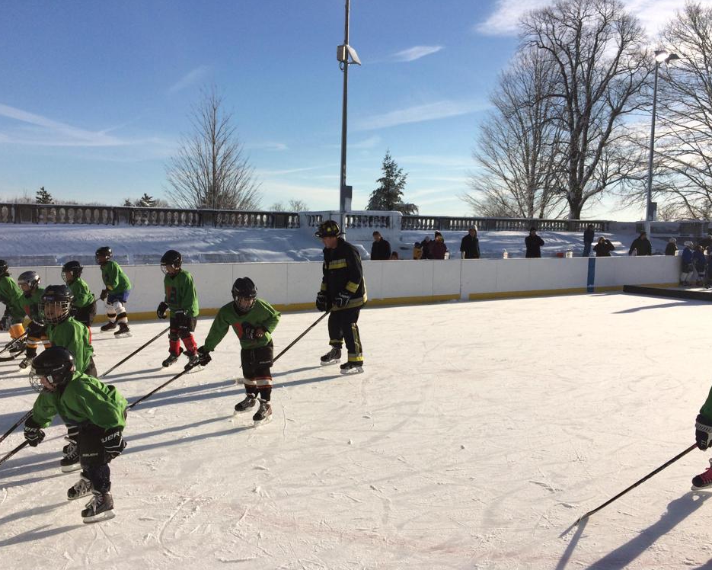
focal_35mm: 31
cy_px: 290
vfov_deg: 47.1
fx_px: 653
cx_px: 337
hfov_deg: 57.1
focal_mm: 4.15
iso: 32
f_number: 2.2
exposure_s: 1/3731
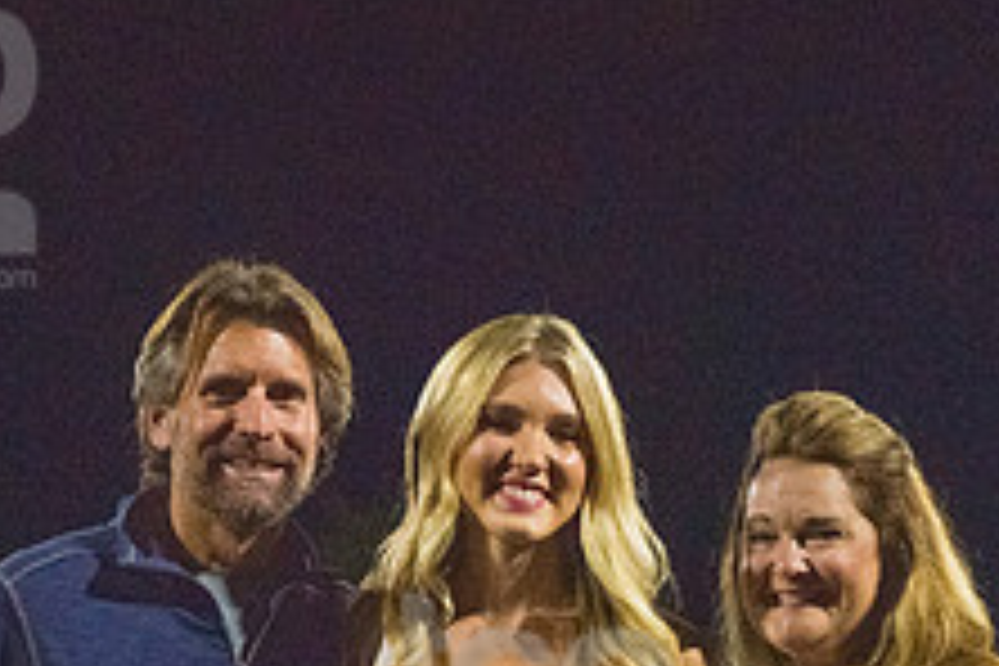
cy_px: 754
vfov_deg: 9.4
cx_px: 540
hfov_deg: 14.2
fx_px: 3996
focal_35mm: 144
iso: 8000
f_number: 5
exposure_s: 1/500
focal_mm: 55
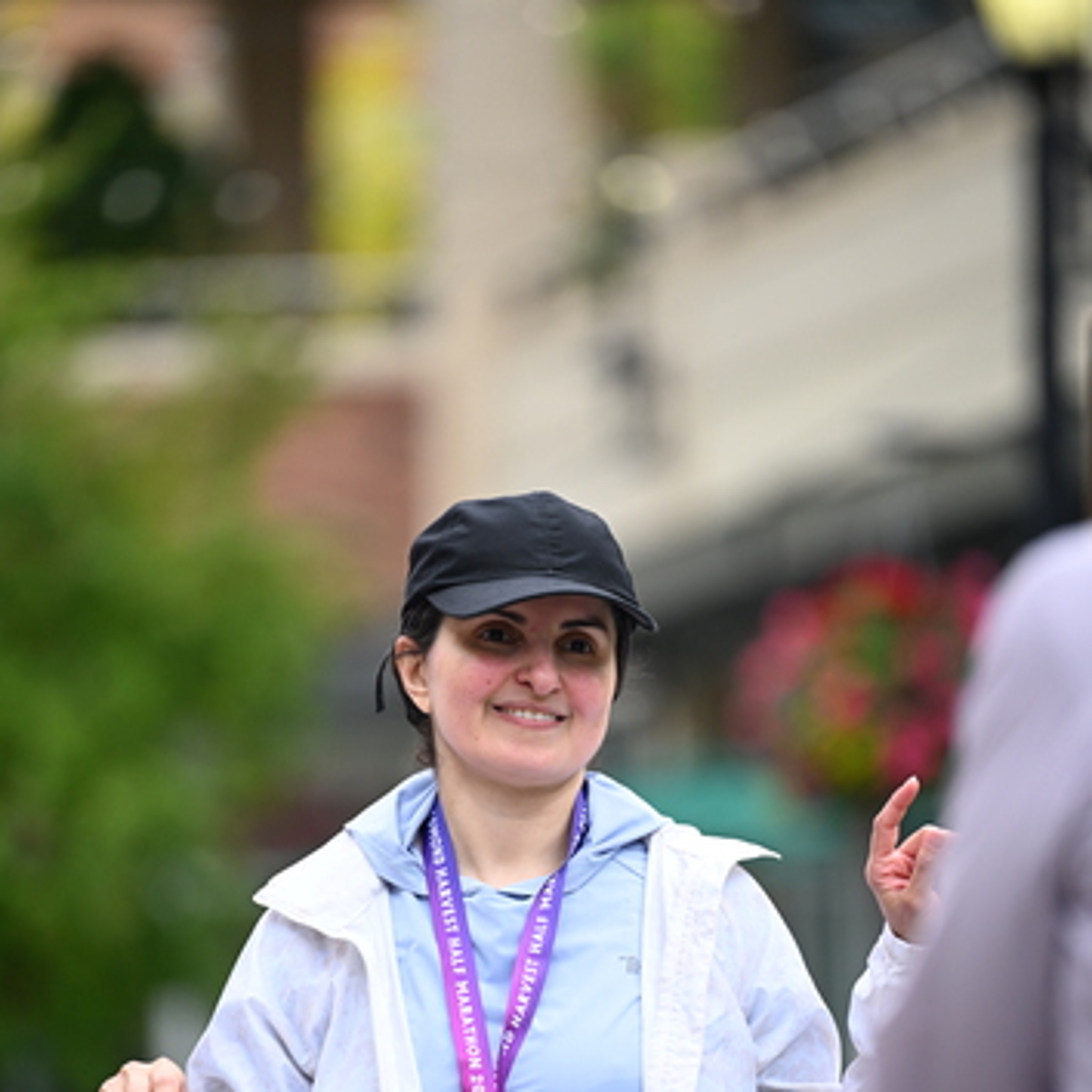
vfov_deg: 6.6
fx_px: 9422
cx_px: 529
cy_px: 734
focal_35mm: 264
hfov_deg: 6.6
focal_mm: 200
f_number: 2.8
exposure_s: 1/2000
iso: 640
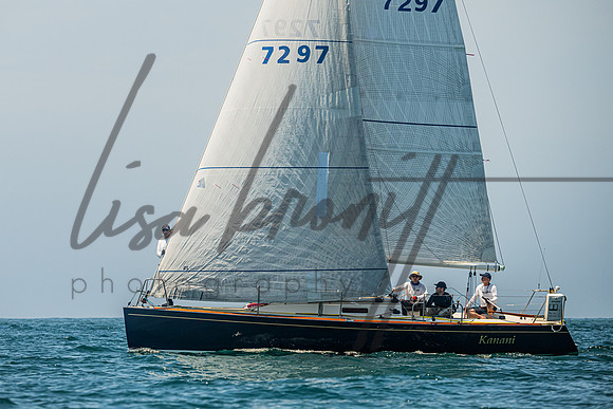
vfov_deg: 4.5
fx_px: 5155
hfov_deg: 6.8
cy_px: 166
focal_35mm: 303
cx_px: 236
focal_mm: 240
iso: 400
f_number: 6.3
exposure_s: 1/3200
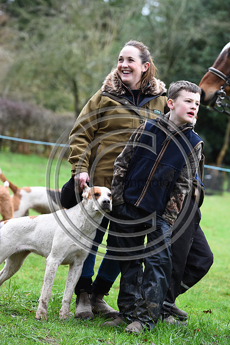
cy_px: 172
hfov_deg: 11.8
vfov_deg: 17.7
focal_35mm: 116
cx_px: 115
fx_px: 1113
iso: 1600
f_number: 4.5
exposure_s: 1/800
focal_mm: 116
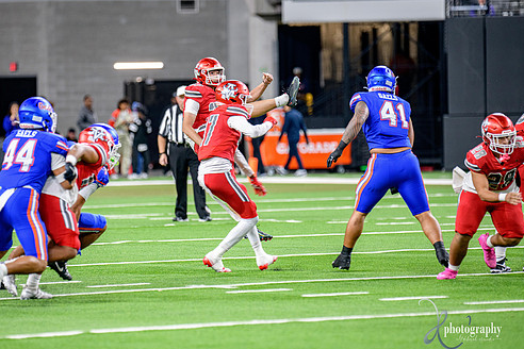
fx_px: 4119
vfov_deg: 4.9
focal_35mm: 283
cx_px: 224
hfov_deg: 7.3
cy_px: 171
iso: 1250
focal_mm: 240
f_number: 2.8
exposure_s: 1/400
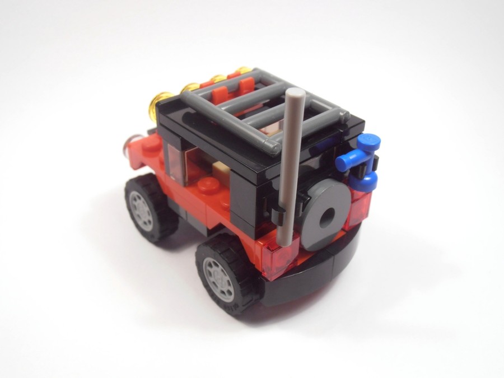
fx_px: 539
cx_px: 252
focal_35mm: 37
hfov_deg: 50.1
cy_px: 189
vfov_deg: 38.7
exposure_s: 1/60
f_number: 3.9
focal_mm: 6.61
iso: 80
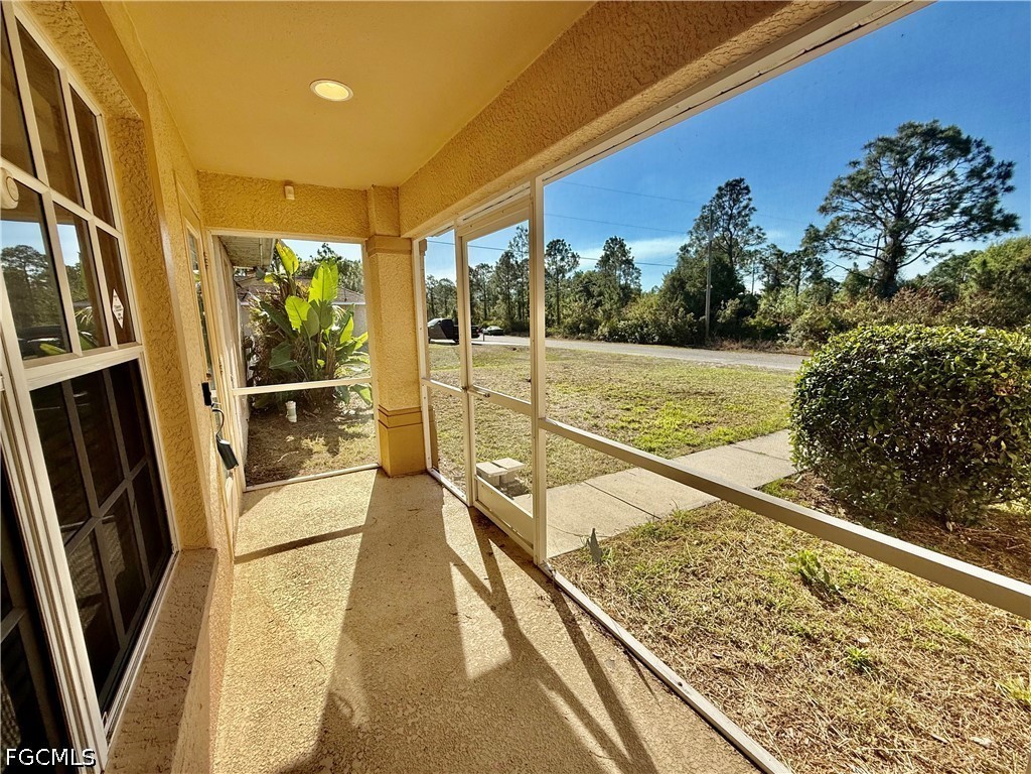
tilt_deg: -9.1
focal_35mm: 14
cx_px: 516
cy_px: 387
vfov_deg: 85.7
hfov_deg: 102.1
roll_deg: +1.0
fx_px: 417
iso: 50
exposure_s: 1/1167
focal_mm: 2.22
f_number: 2.2
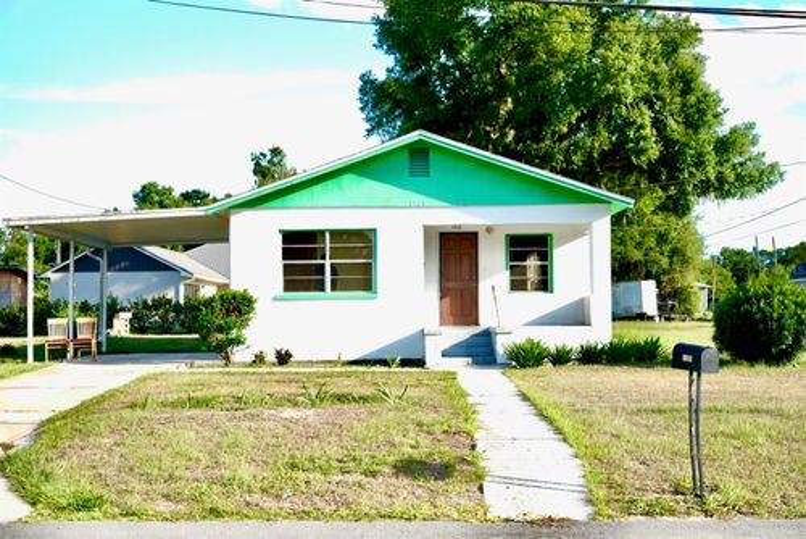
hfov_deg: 39.6
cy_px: 270
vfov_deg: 27.0
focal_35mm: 50
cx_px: 403
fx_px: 1120
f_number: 2.8
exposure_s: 1/250
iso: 50
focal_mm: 50
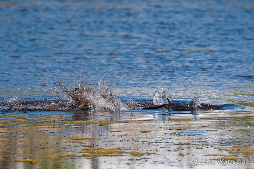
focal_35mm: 956
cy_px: 90
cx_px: 149
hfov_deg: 2.2
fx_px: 6745
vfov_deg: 1.4
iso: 280
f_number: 6.3
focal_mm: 500
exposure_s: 1/2000
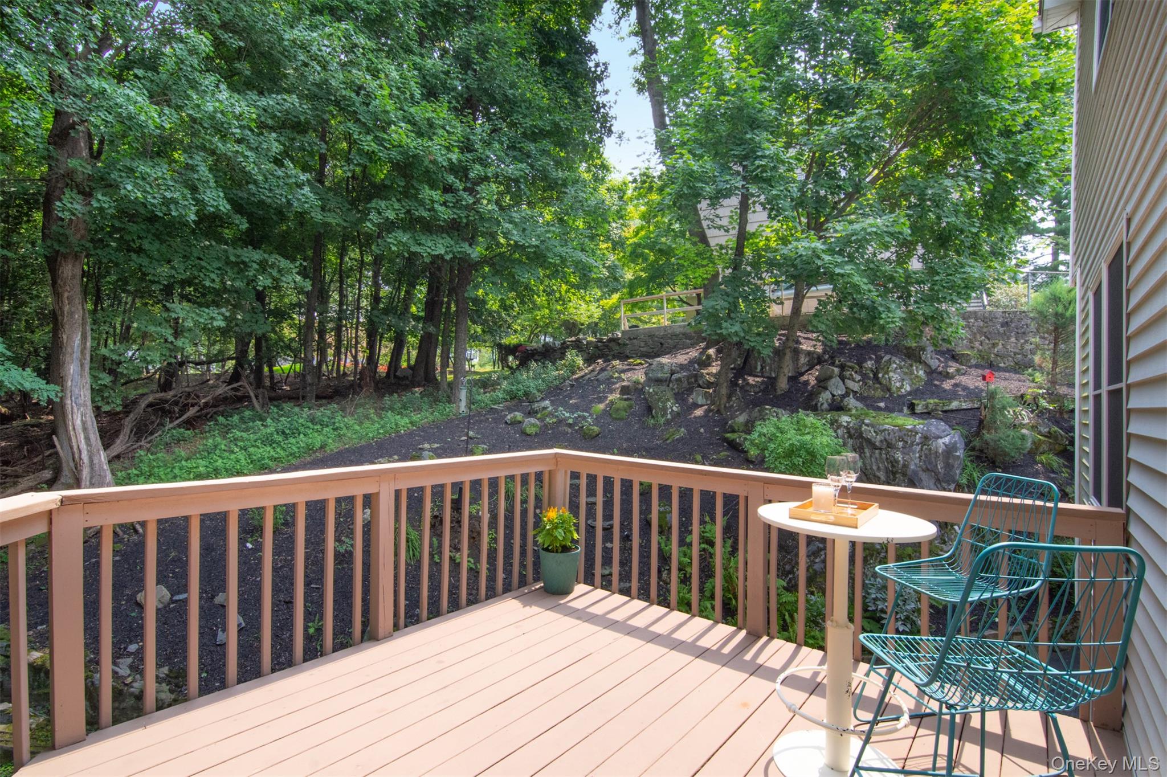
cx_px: 584
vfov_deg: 72.0
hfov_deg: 95.0
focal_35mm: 16
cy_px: 388
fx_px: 535
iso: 500
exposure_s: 1/200
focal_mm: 11
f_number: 14
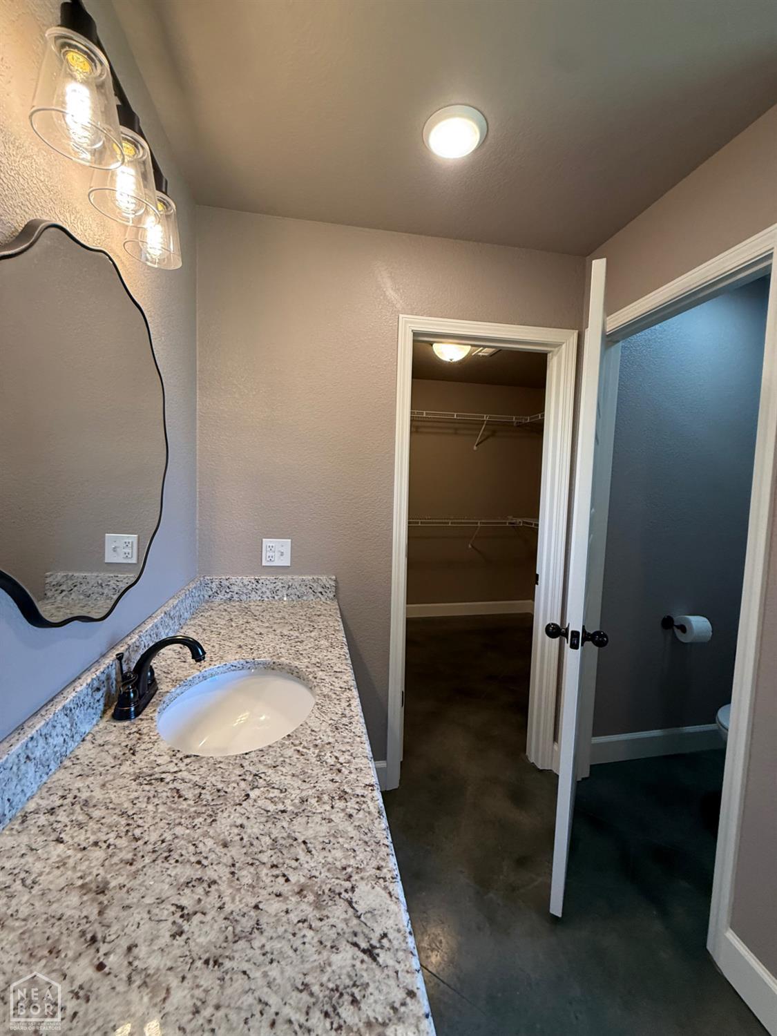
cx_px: 388
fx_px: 419
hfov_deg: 85.7
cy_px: 518
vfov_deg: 102.1
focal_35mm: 14
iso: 250
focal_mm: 2.22
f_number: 2.2
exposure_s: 1/120
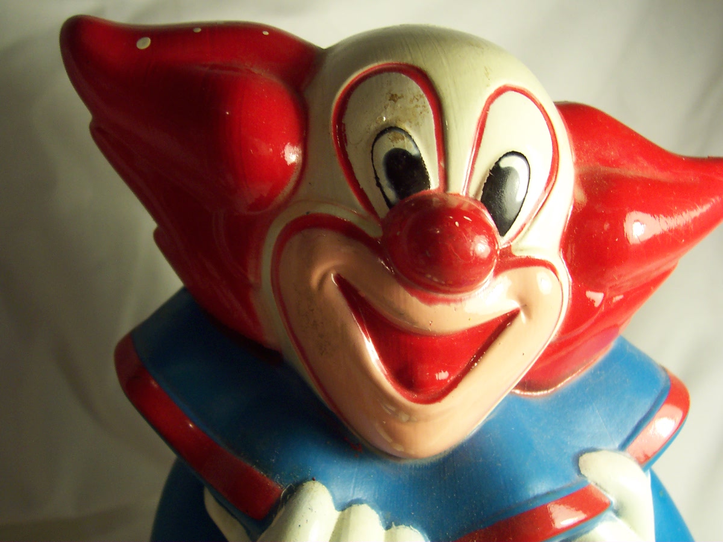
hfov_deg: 50.1
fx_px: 773
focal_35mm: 37
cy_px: 271
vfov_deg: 38.7
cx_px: 362
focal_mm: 5.6
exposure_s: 1/90
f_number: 2.8
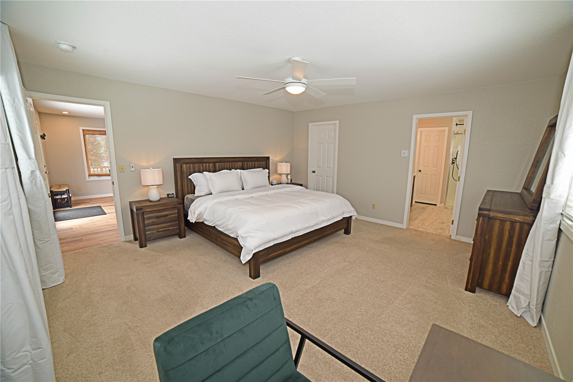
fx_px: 223
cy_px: 191
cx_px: 286
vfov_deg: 81.2
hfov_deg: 104.2
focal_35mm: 14
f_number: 7.1
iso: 800
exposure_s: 1/60
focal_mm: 14
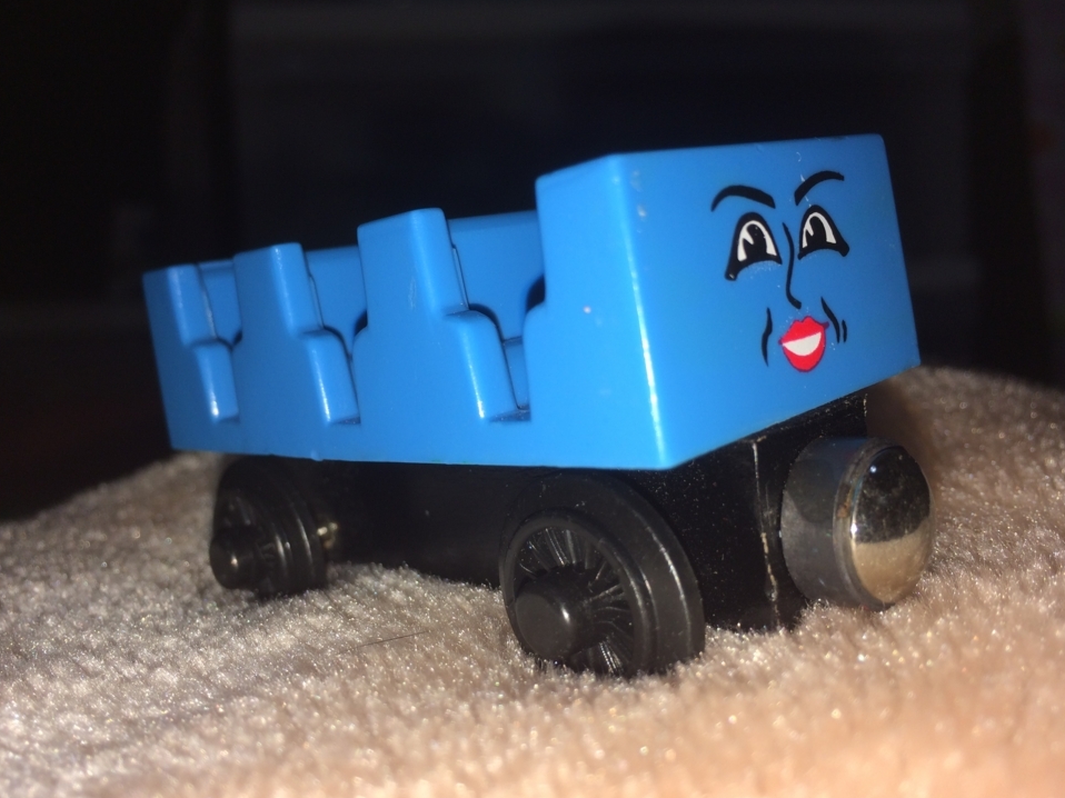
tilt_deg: -1.9
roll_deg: +4.2
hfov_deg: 58.4
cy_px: 415
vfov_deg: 45.4
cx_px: 515
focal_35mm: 31
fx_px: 954
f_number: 2.2
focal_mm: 4.15
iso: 32
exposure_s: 1/406
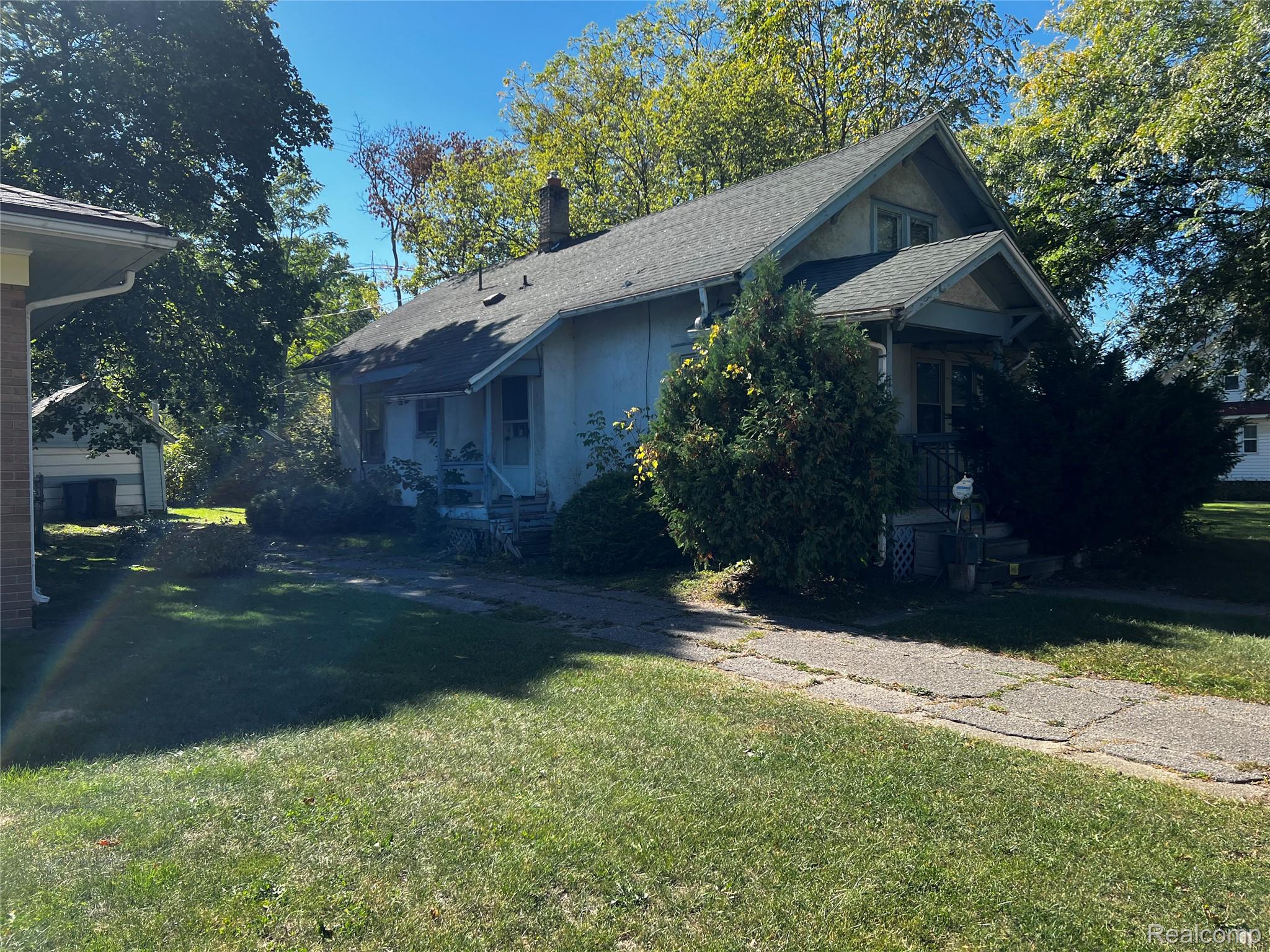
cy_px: 476
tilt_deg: +0.8
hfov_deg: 67.3
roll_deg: +0.8
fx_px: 954
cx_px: 635
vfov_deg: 53.1
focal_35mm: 26
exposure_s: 1/1311
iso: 50
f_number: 1.5
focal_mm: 5.7
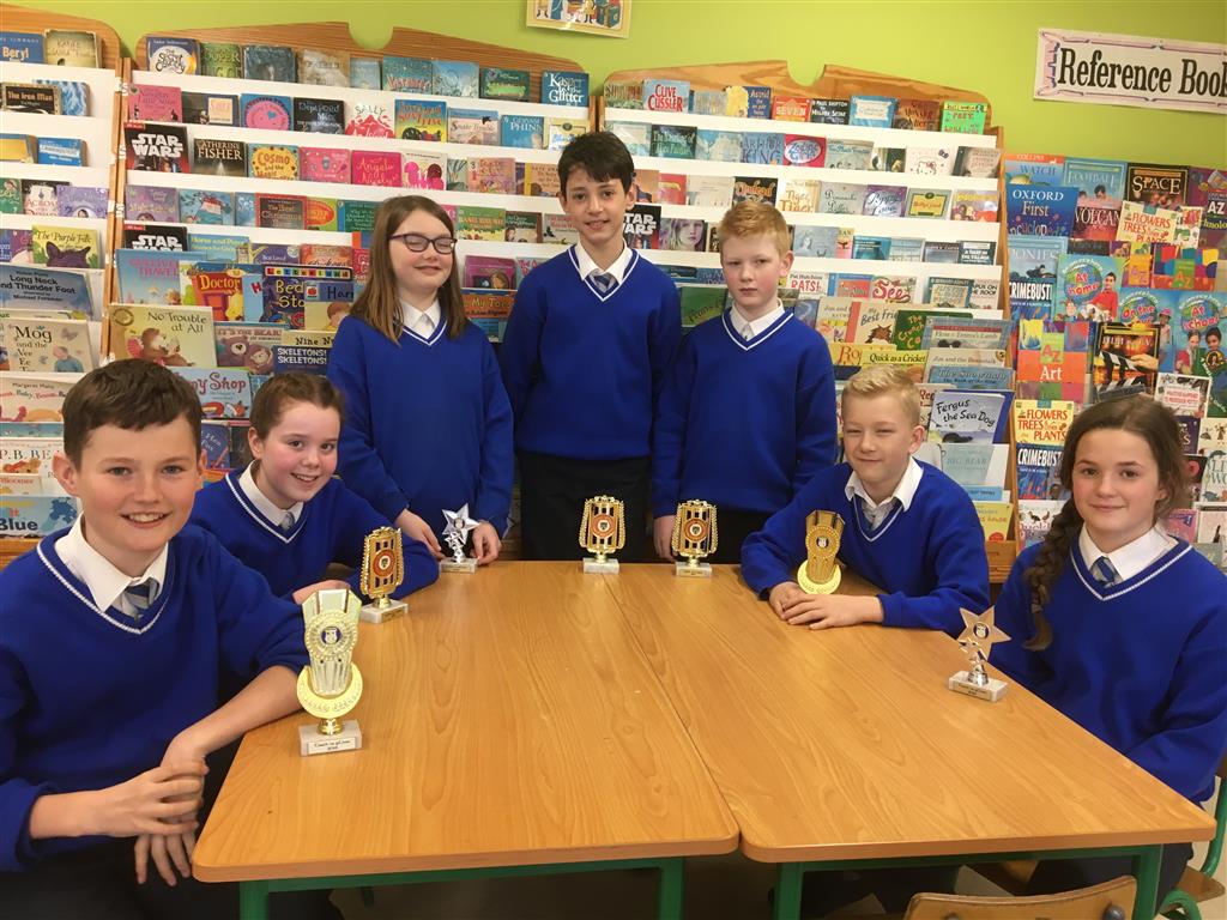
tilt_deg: -10.4
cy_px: 460
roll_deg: -1.8
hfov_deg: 61.7
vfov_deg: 48.2
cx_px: 614
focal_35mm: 29
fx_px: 1028
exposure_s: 1/33
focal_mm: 4.15
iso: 80
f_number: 2.2
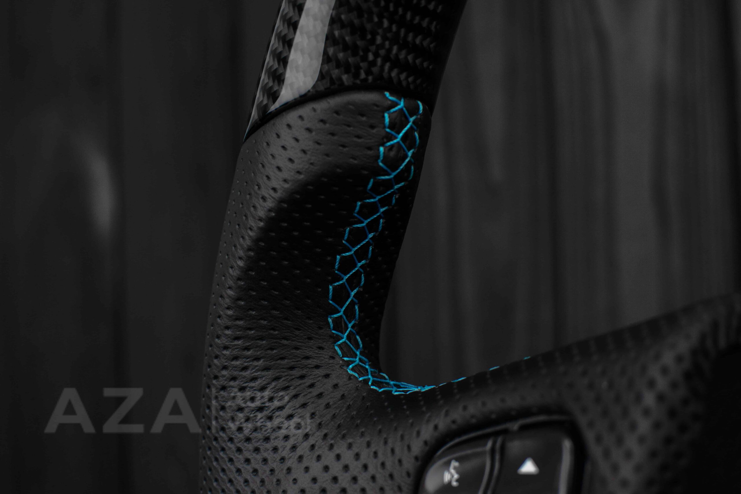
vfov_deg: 25.8
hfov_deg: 37.8
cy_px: 247
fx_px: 1081
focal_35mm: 52
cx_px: 370
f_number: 6.3
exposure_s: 1/125
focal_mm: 35
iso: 500
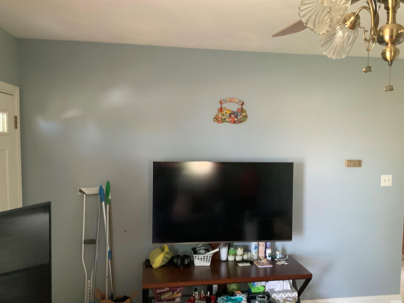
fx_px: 397
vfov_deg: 41.7
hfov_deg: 53.8
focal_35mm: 34
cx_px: 227
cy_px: 168
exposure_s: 1/40
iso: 250
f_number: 1.8
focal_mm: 3
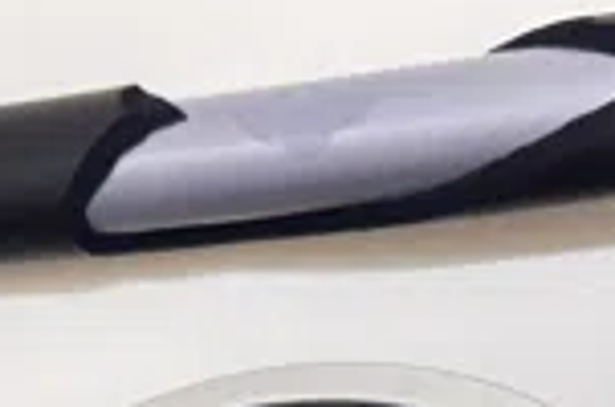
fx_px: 1807
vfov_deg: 11.2
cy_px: 895
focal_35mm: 106
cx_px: 301
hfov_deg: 19.3
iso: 1600
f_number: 1.78
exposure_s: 1/17
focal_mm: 6.86
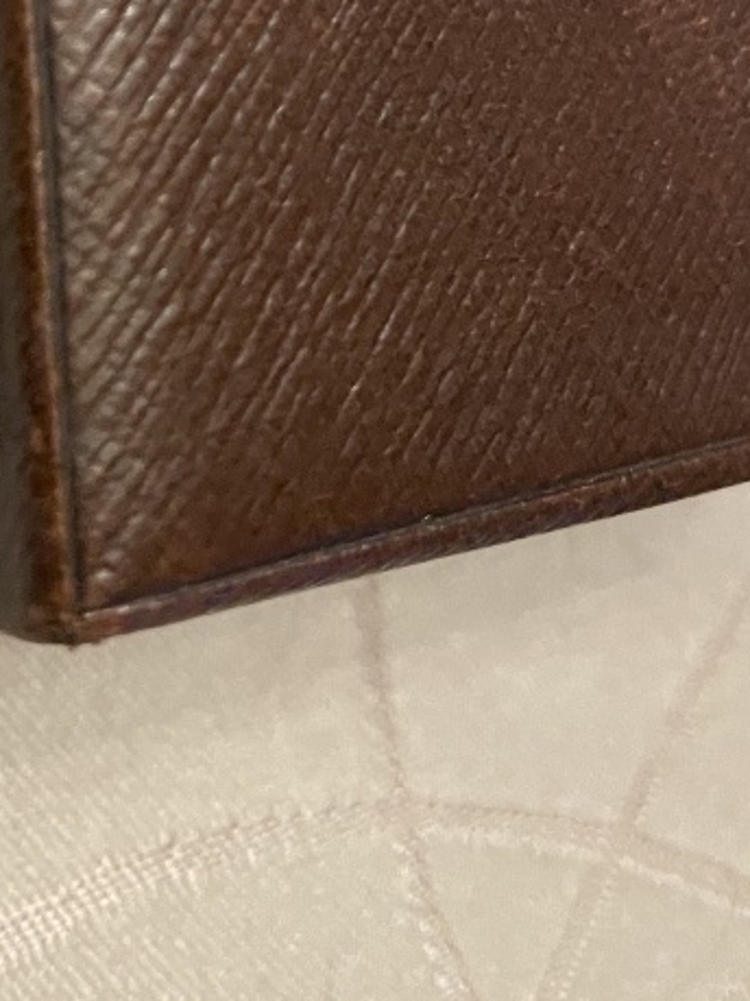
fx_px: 1965
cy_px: -284
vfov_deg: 25.0
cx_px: 81
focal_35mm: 68
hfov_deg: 21.2
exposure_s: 1/33
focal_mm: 4.2
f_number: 1.6
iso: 500
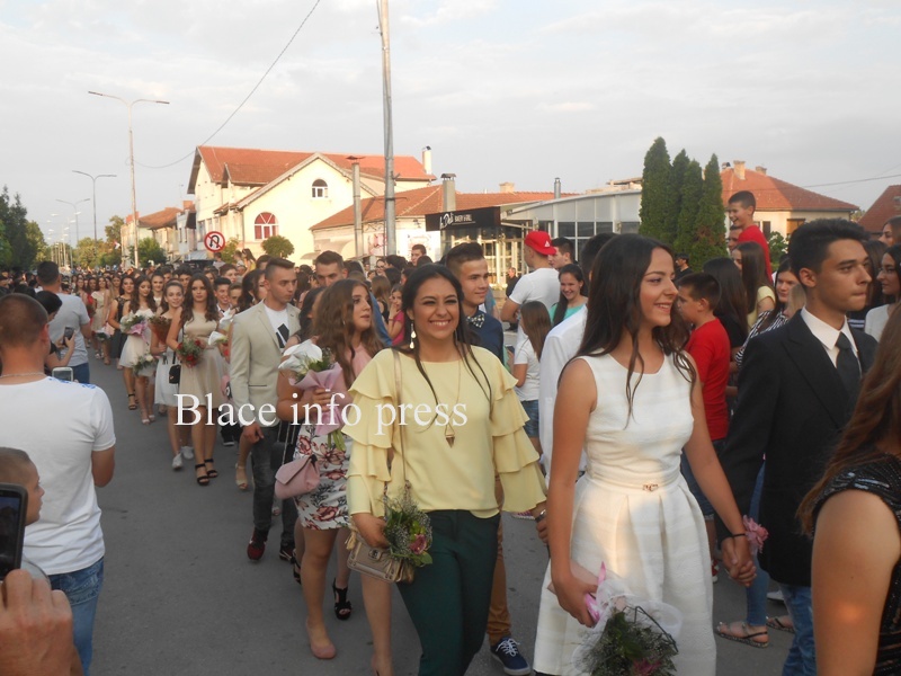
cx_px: 450
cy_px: 338
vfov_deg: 41.8
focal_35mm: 34
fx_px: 885
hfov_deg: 54.0
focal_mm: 6
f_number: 3.9
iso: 125
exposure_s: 1/250
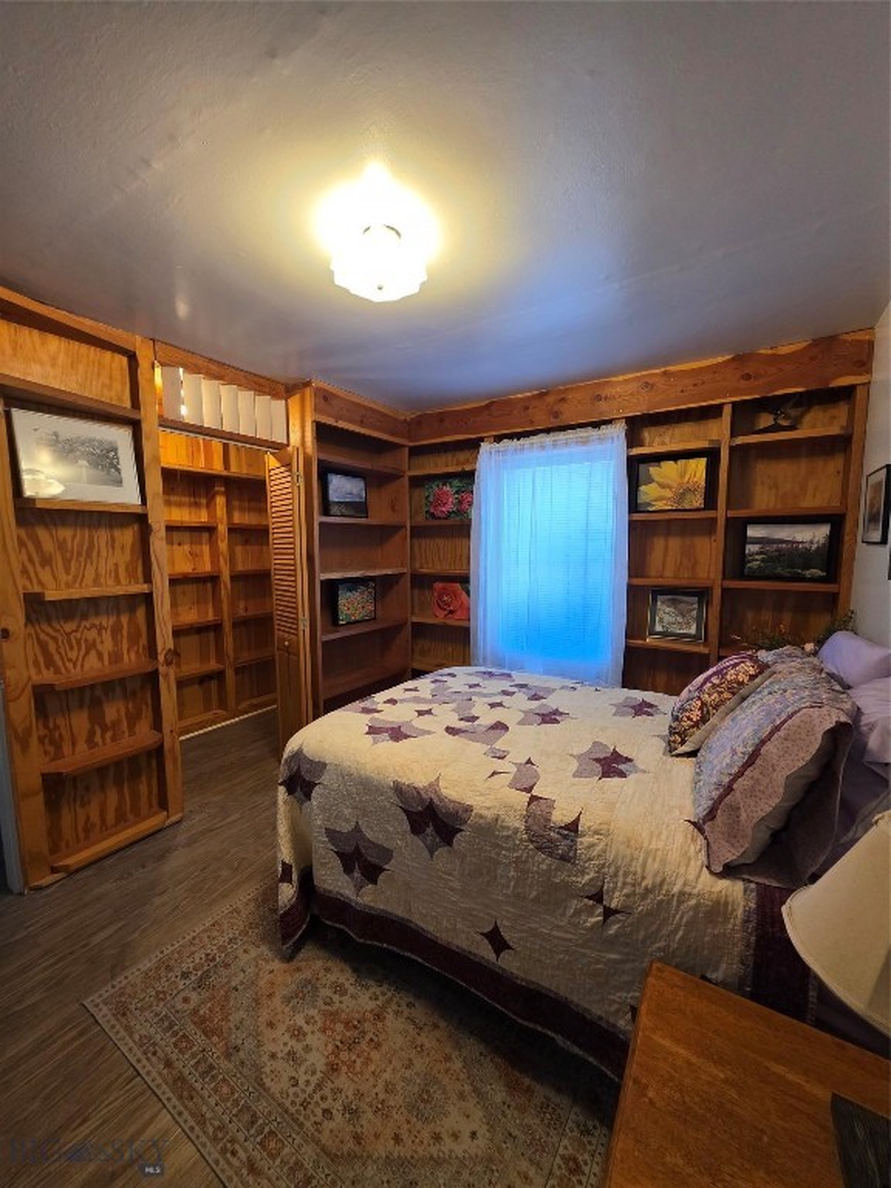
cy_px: 594
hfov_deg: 89.9
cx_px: 446
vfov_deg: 106.2
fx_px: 446
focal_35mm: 13
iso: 250
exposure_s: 1/60
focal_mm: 2.2
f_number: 1.9
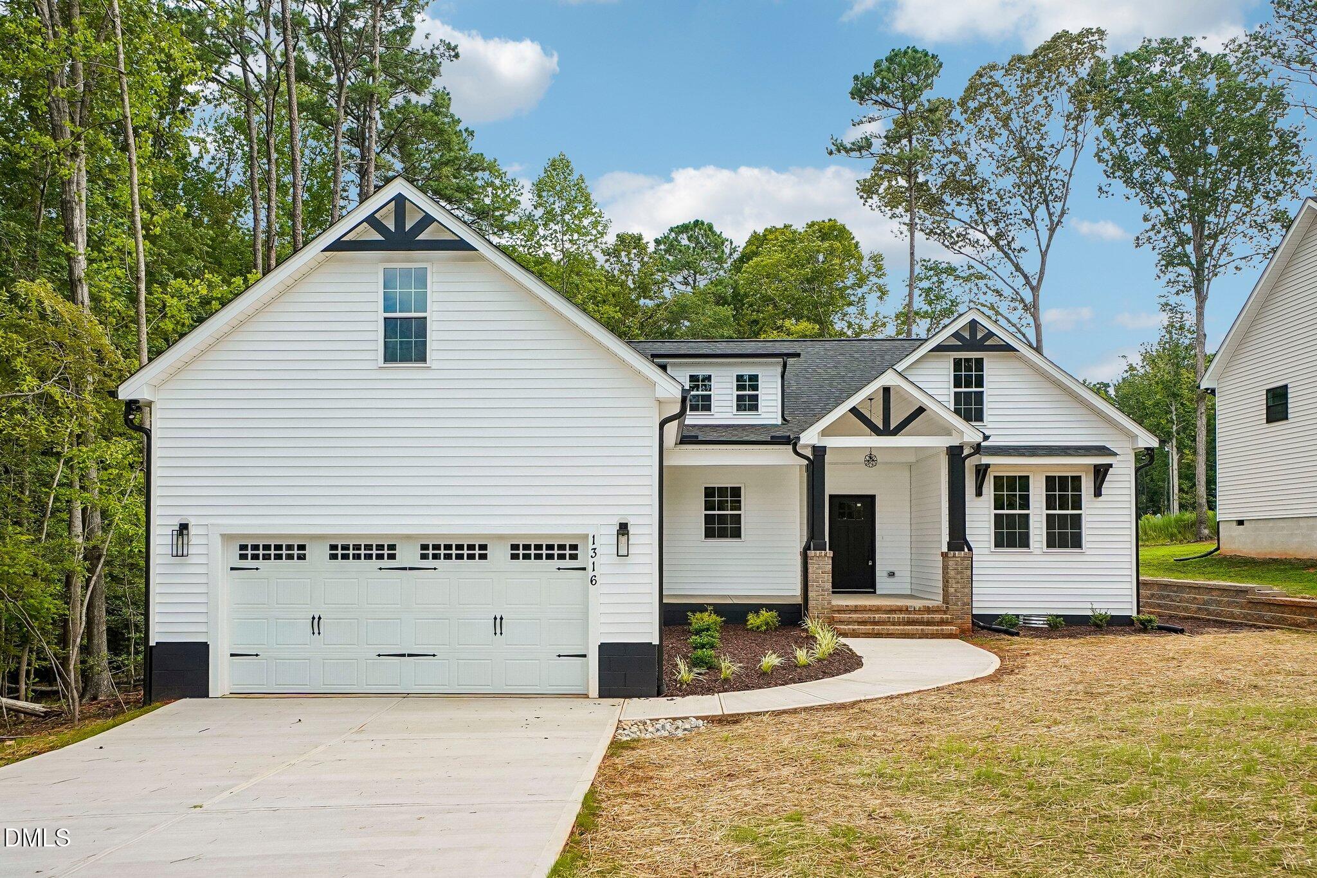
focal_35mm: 27
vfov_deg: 47.9
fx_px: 988
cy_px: 439
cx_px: 658
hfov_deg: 67.4
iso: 400
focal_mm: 18
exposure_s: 1/320
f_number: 8
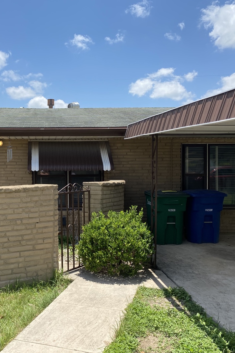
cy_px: 177
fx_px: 362
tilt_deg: -2.2
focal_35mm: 37
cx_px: 56
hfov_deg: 35.1
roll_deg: +0.5
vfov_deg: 51.9
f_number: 1.8
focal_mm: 4.25
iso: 32
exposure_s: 1/2513
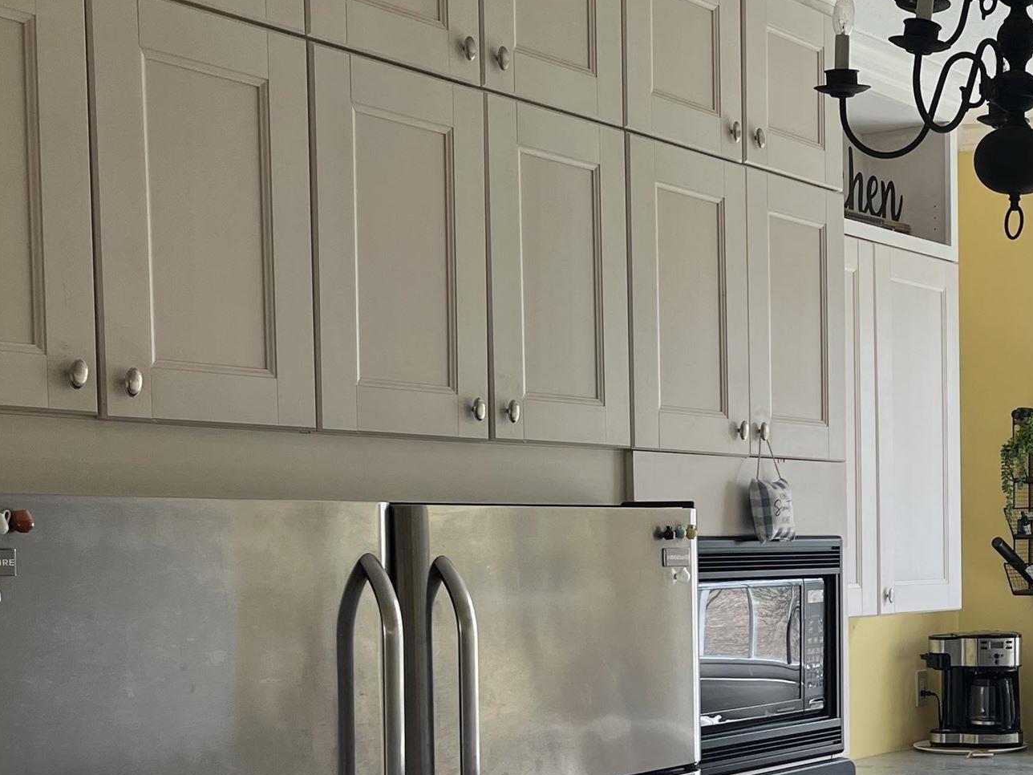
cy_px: 624
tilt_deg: -2.6
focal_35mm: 62
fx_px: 1850
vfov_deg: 23.3
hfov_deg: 29.7
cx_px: 959
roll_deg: +0.4
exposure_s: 1/310
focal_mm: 5.1
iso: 50
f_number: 1.6
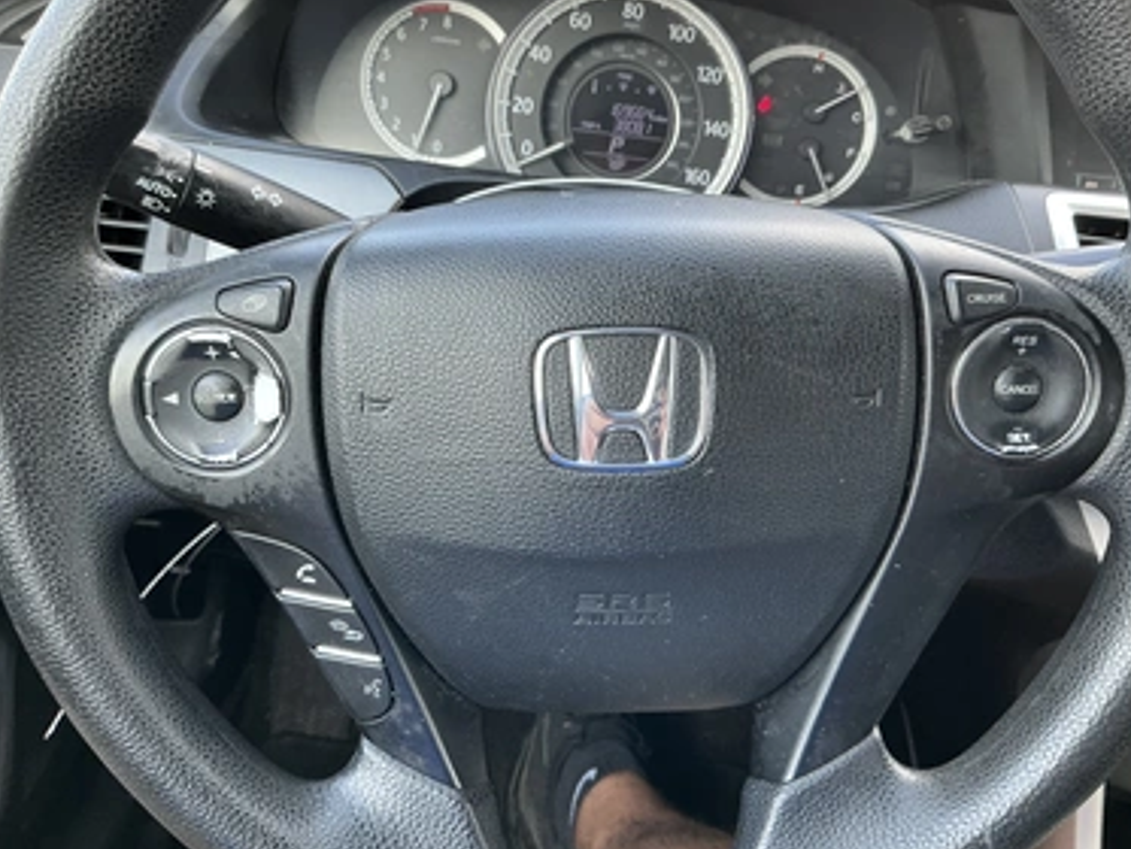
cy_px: 418
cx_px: 594
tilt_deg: -28.9
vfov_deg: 46.8
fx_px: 980
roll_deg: -9.0
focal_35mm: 30
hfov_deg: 59.9
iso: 64
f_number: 1.8
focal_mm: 3
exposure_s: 1/71
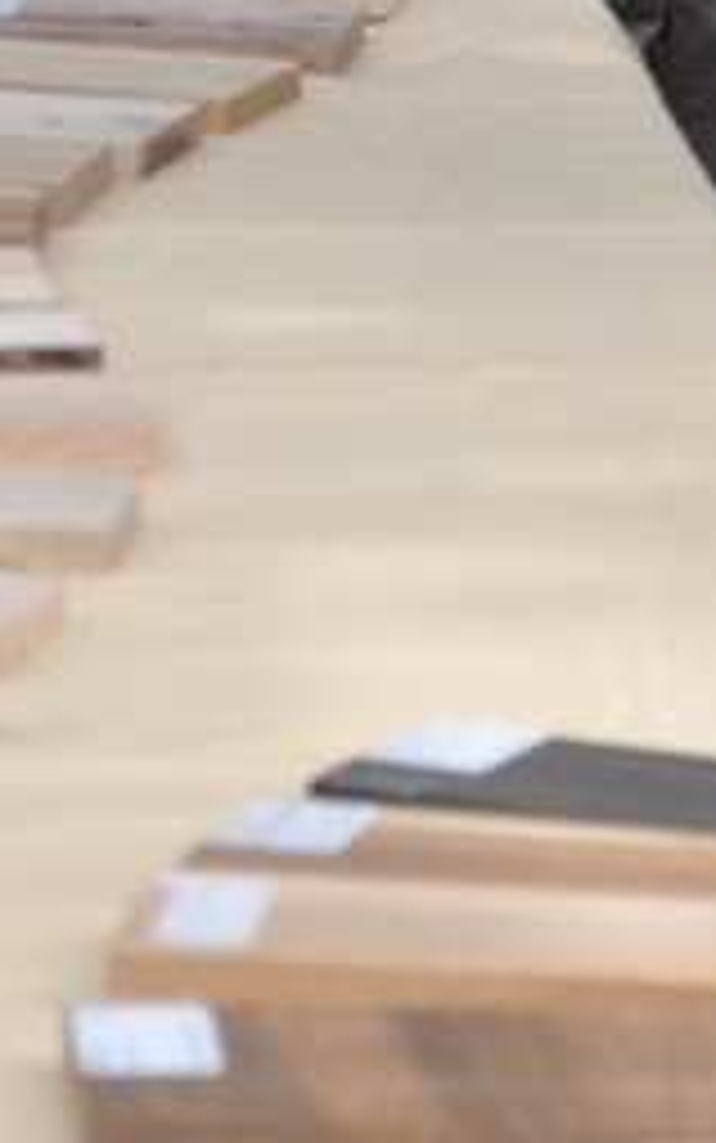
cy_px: -783
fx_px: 13098
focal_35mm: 420
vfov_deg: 4.9
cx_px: -171
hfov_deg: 3.1
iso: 200
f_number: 7.1
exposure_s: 1/200
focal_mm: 70
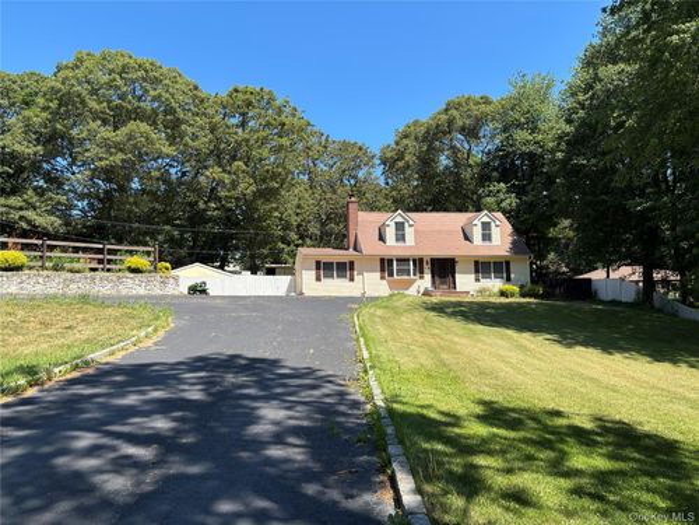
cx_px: 350
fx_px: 525
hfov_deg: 67.3
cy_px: 262
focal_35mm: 26
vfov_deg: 53.1
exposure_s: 1/1543
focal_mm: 5.96
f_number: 1.6
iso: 50
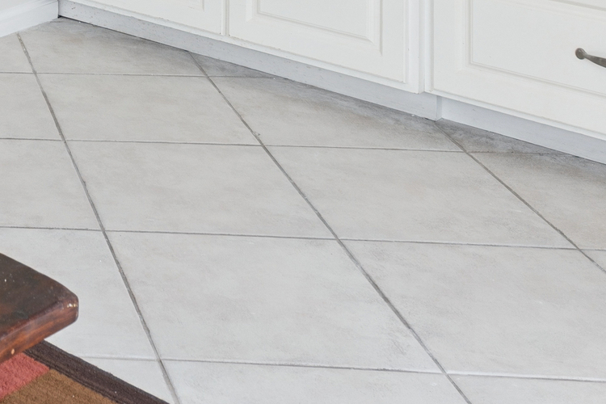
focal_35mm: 76
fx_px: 1279
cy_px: -304
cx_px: -254
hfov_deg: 22.7
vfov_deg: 15.6
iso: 250
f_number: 8
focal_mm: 19
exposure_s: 1/100
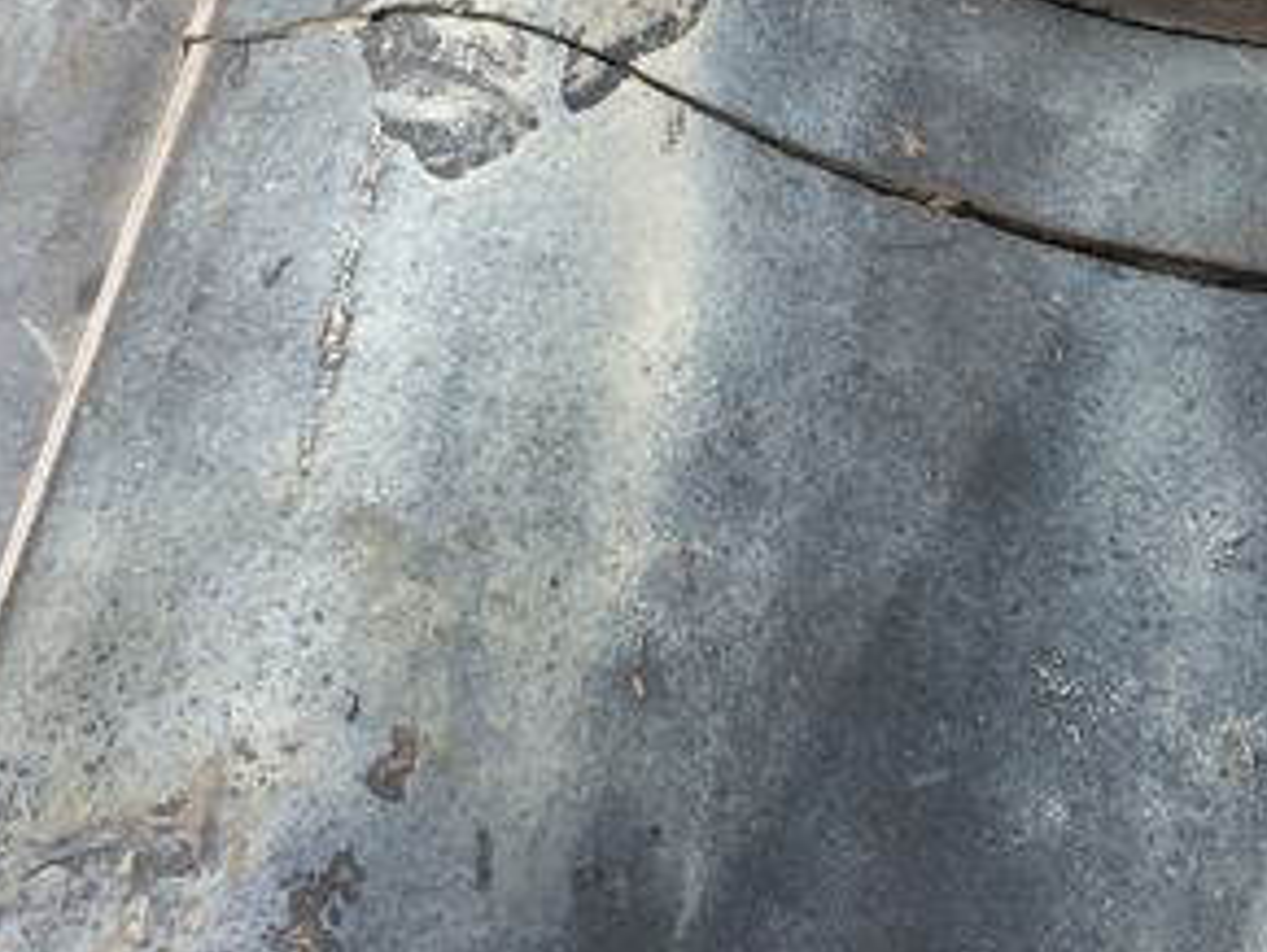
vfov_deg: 22.8
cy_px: 297
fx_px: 2344
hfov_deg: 29.1
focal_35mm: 64
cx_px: 1136
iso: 32
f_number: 2.2
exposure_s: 1/1236
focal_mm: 4.15
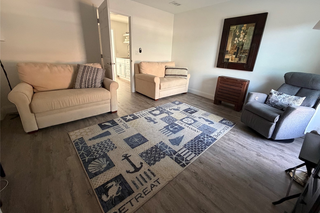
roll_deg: -3.0
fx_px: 133
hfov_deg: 100.4
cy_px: 97
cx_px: 165
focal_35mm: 15
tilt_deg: -17.8
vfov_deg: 77.1
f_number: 2.2
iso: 500
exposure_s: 1/60
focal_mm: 2.22
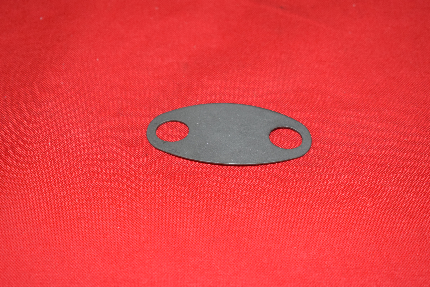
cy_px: 144
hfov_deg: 24.6
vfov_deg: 16.6
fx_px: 986
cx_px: 215
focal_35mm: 82
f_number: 5.6
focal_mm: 55
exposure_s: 1/200
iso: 1250
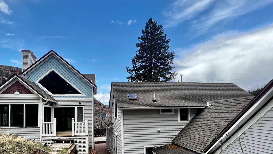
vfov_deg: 59.3
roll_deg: +0.7
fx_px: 130
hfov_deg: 91.0
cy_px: 105
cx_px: 104
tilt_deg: +2.6
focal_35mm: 18
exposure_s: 1/481
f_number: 1.8
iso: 32
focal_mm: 1.57
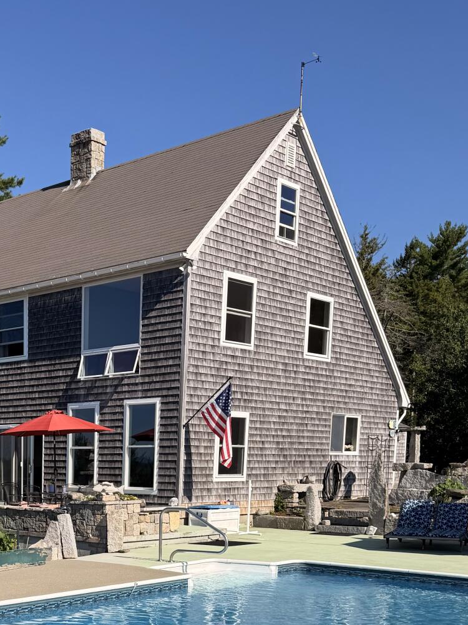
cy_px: 584
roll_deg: -0.6
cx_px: 39
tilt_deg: -7.7
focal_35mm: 48
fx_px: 865
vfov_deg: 36.7
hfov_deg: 28.9
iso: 80
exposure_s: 1/5319
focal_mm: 6.76
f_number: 1.78
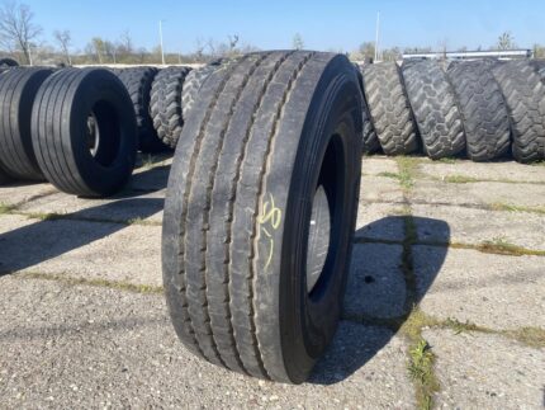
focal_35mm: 26
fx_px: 410
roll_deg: +1.0
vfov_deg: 53.1
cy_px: 205
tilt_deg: -18.6
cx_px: 272
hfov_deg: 67.3
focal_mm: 4.25
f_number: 1.8
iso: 32
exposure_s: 1/1754
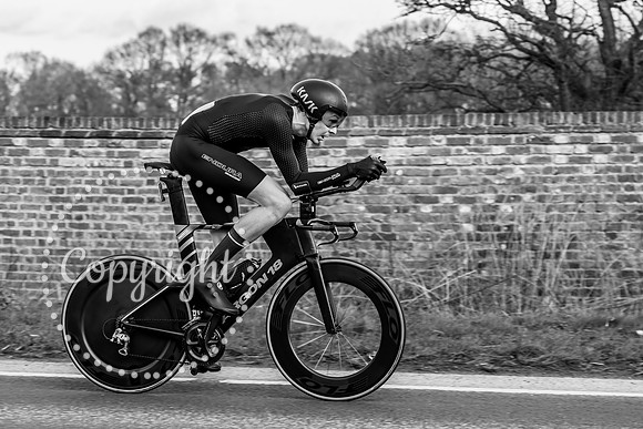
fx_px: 1756
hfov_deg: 20.8
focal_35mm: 98
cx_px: 321
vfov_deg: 13.9
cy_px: 150
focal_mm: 70
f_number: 4
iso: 160
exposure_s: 1/800
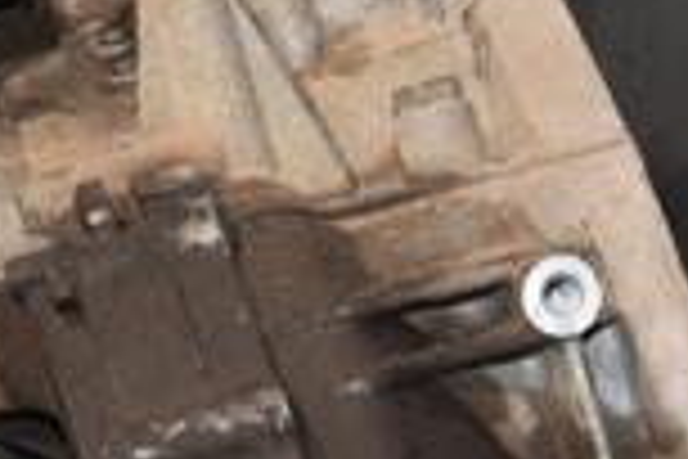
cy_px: 297
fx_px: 3382
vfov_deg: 7.8
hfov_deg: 11.6
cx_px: 238
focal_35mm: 177
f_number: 5
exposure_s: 1/60
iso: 800
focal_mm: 30
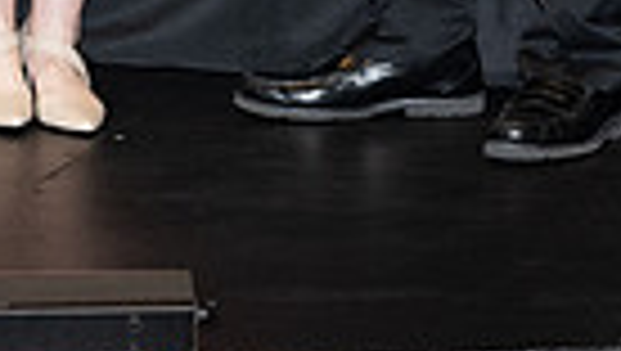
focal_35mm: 327
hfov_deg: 6.6
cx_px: 480
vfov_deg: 3.7
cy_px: -562
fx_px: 5391
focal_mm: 64
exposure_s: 1/125
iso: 1000
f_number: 5
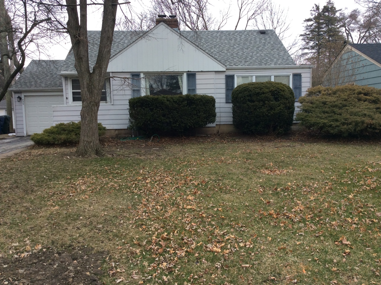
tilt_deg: -4.8
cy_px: 142
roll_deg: +3.6
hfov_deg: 56.9
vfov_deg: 44.1
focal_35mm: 32
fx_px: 352
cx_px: 190
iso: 32
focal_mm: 3.3
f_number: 2.4
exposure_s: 1/392
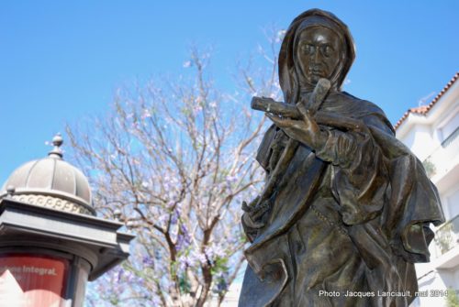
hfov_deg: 38.8
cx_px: 230
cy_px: 154
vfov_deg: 26.6
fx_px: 651
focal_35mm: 51
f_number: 4.2
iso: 100
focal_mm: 34
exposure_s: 1/160
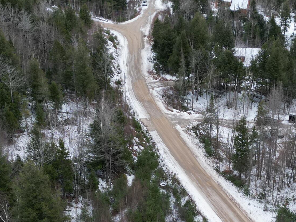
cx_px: 171
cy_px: 194
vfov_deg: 22.1
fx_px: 556
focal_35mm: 65
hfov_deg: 29.8
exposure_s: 1/500
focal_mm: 6.72
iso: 200
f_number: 1.7
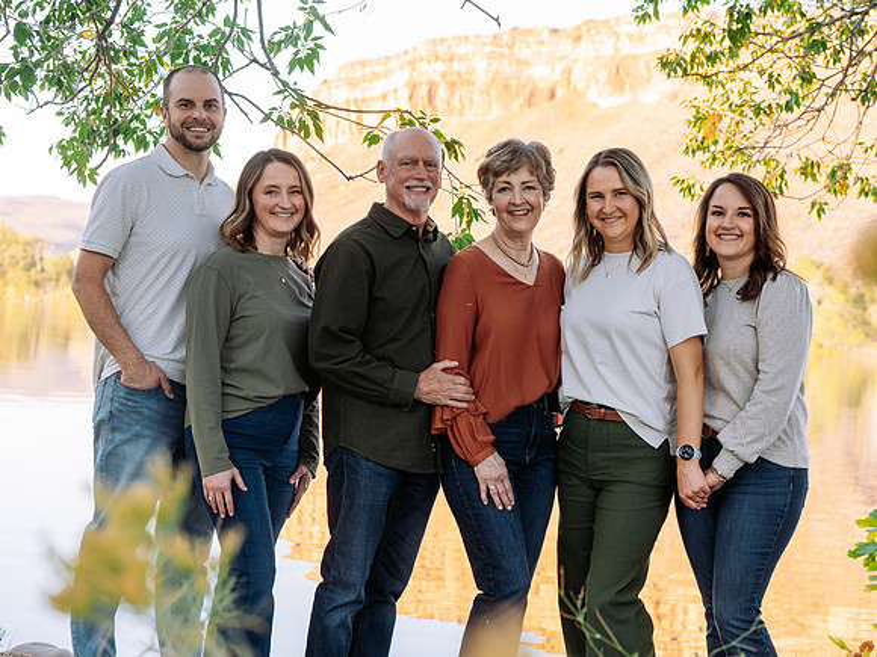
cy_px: 328
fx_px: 1919
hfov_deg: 25.7
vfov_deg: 19.4
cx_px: 438
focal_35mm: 76
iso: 800
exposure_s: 1/160
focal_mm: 70
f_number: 5.6
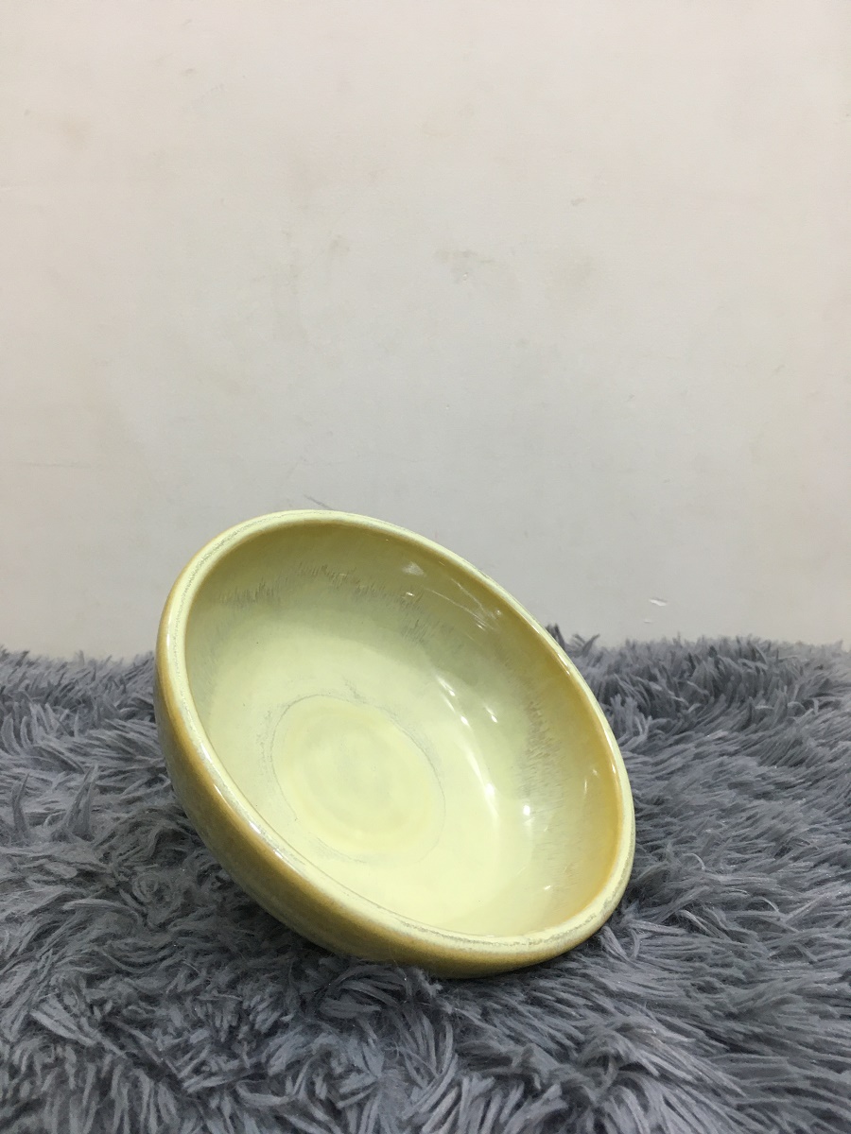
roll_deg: -1.7
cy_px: 567
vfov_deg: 61.7
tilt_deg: -11.6
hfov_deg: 48.2
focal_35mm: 29
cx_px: 426
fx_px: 951
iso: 100
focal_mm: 4.15
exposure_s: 1/33
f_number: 2.2
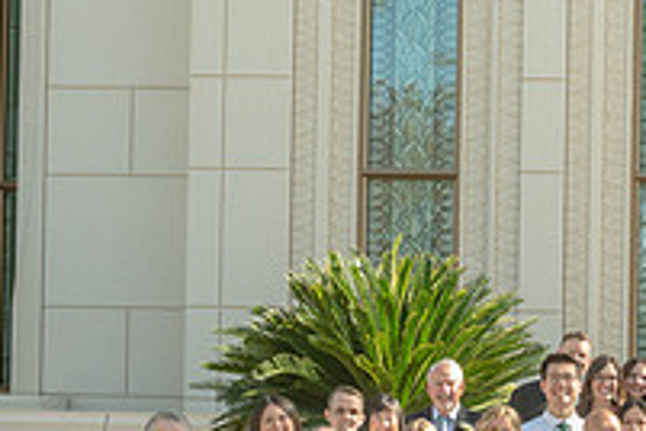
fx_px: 1848
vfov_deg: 13.2
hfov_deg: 18.6
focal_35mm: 103
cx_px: 812
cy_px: 377
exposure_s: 1/1000
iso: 1000
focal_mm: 32
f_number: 5.6
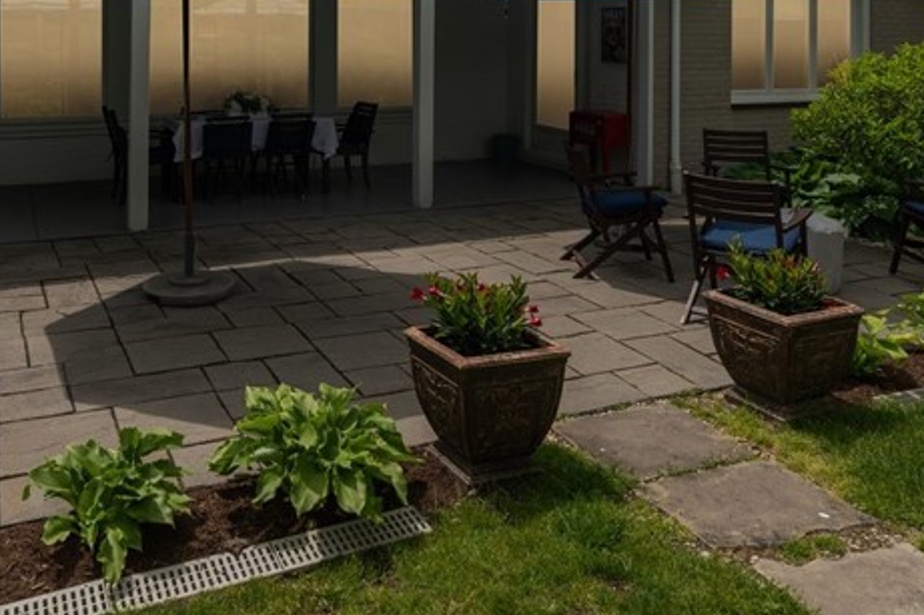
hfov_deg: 56.7
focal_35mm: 33
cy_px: 37
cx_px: 363
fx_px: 847
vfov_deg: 36.8
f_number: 8
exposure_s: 1/500
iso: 200
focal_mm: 14
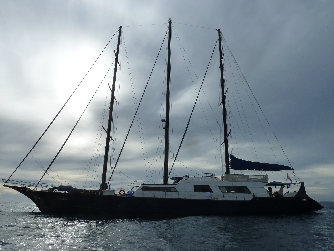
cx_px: 167
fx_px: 241
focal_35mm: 25
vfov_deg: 54.9
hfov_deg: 69.4
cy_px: 126
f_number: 5.6
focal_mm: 4.1
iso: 125
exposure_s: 1/640
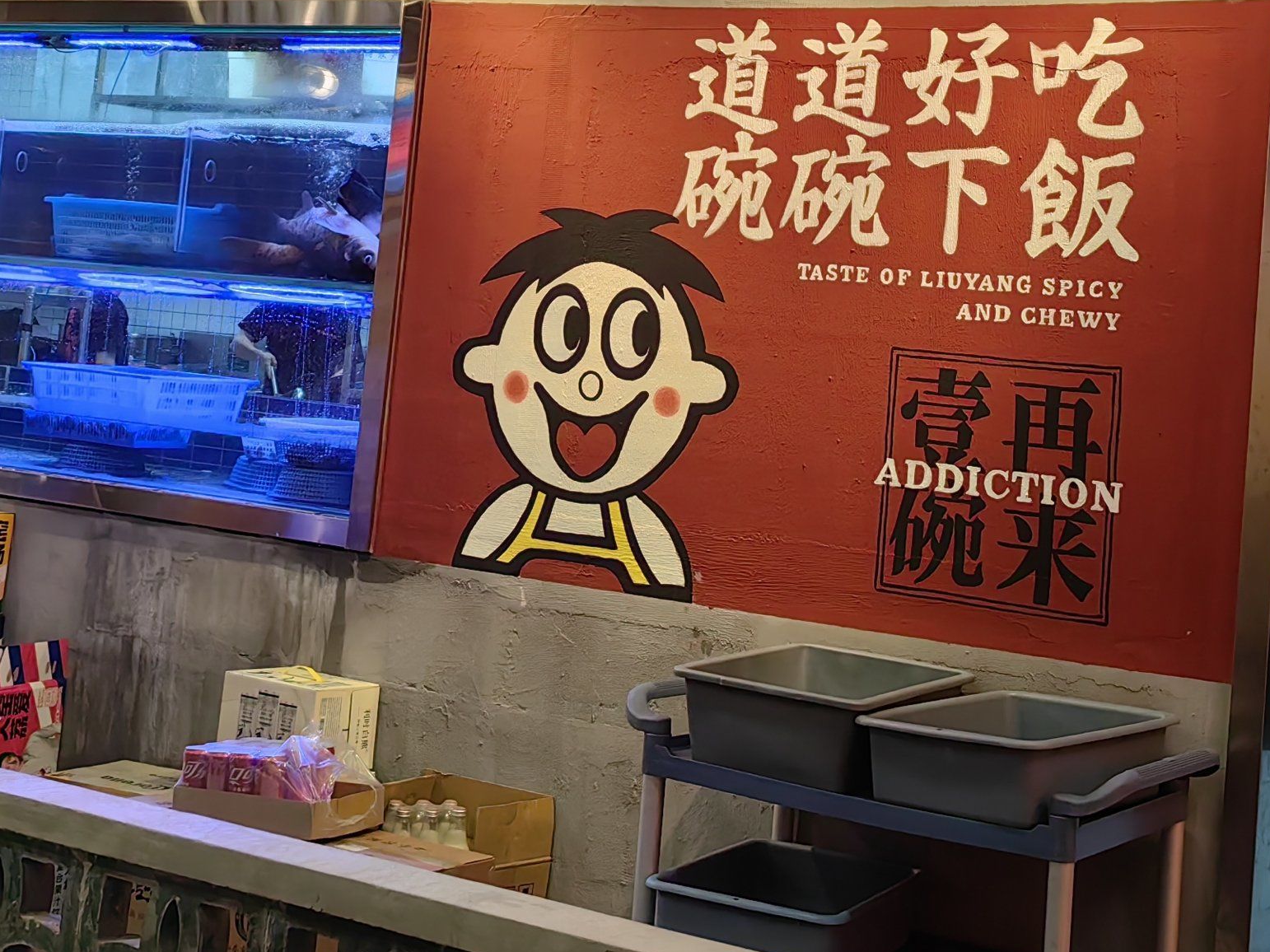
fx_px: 2274
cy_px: 180
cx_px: 794
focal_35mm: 62
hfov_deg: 31.1
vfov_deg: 23.3
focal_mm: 5.75
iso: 50
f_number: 2
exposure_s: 1/185
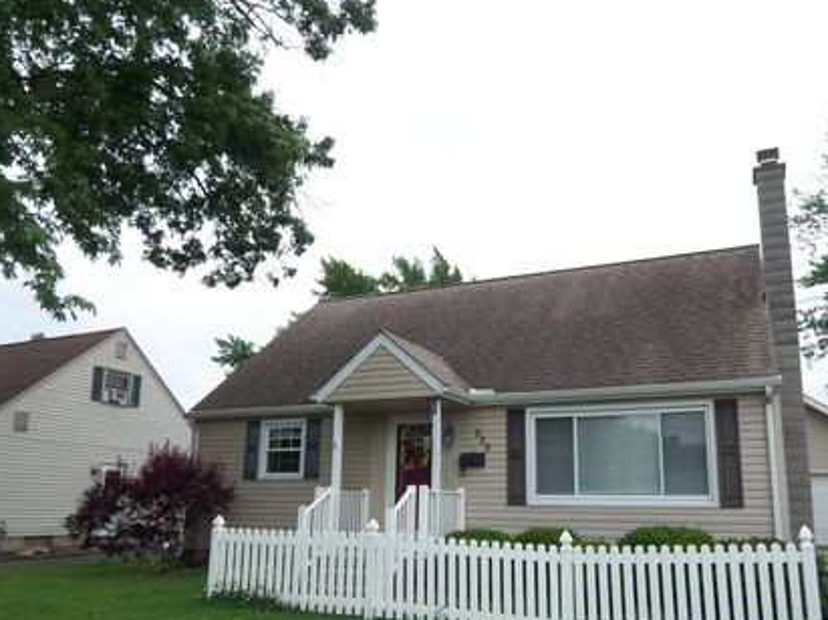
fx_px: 670
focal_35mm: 28
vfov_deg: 49.5
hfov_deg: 63.3
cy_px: 363
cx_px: 463
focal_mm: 3.8
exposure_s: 1/320
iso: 50
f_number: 2.8
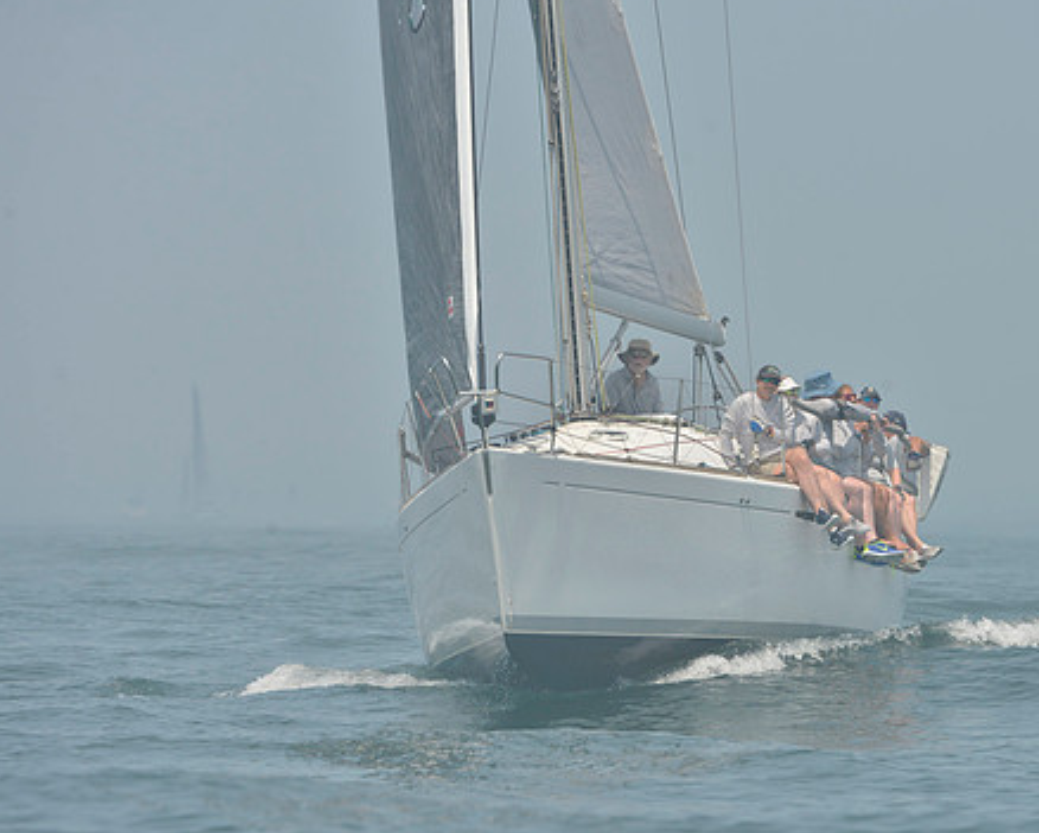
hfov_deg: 6.5
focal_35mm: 298
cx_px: 593
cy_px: 440
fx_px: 9170
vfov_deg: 5.2
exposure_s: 1/1000
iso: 280
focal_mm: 240
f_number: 9
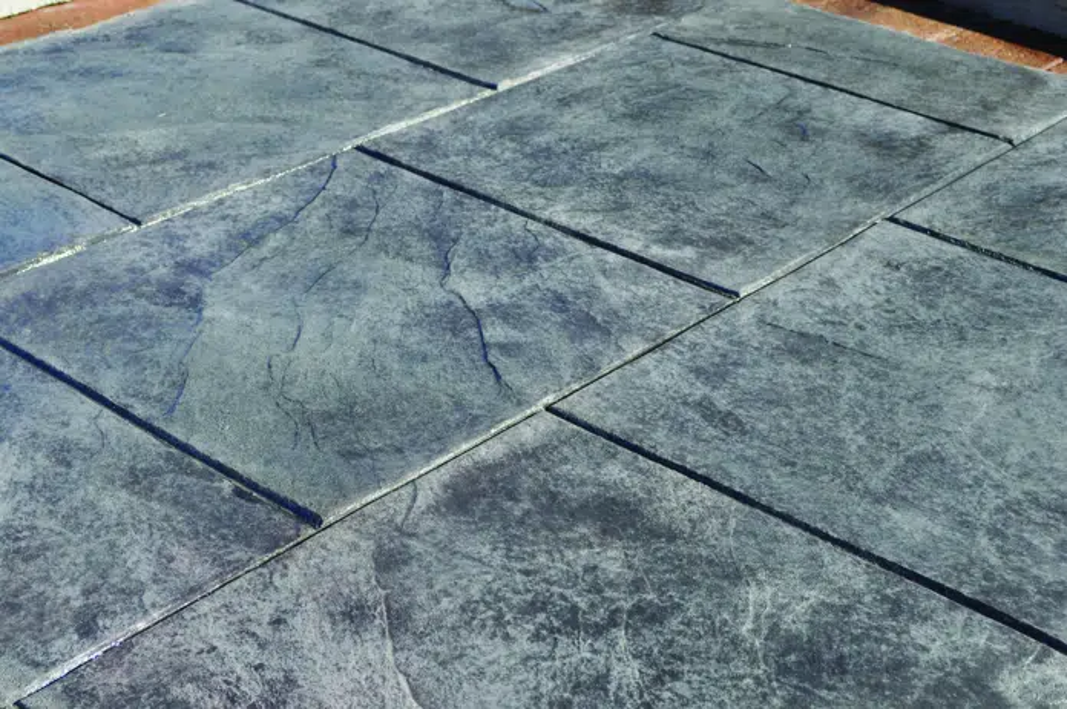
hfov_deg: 31.9
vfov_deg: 21.5
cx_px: 534
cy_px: 354
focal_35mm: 63
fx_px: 1865
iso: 200
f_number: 8
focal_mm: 42
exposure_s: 1/250
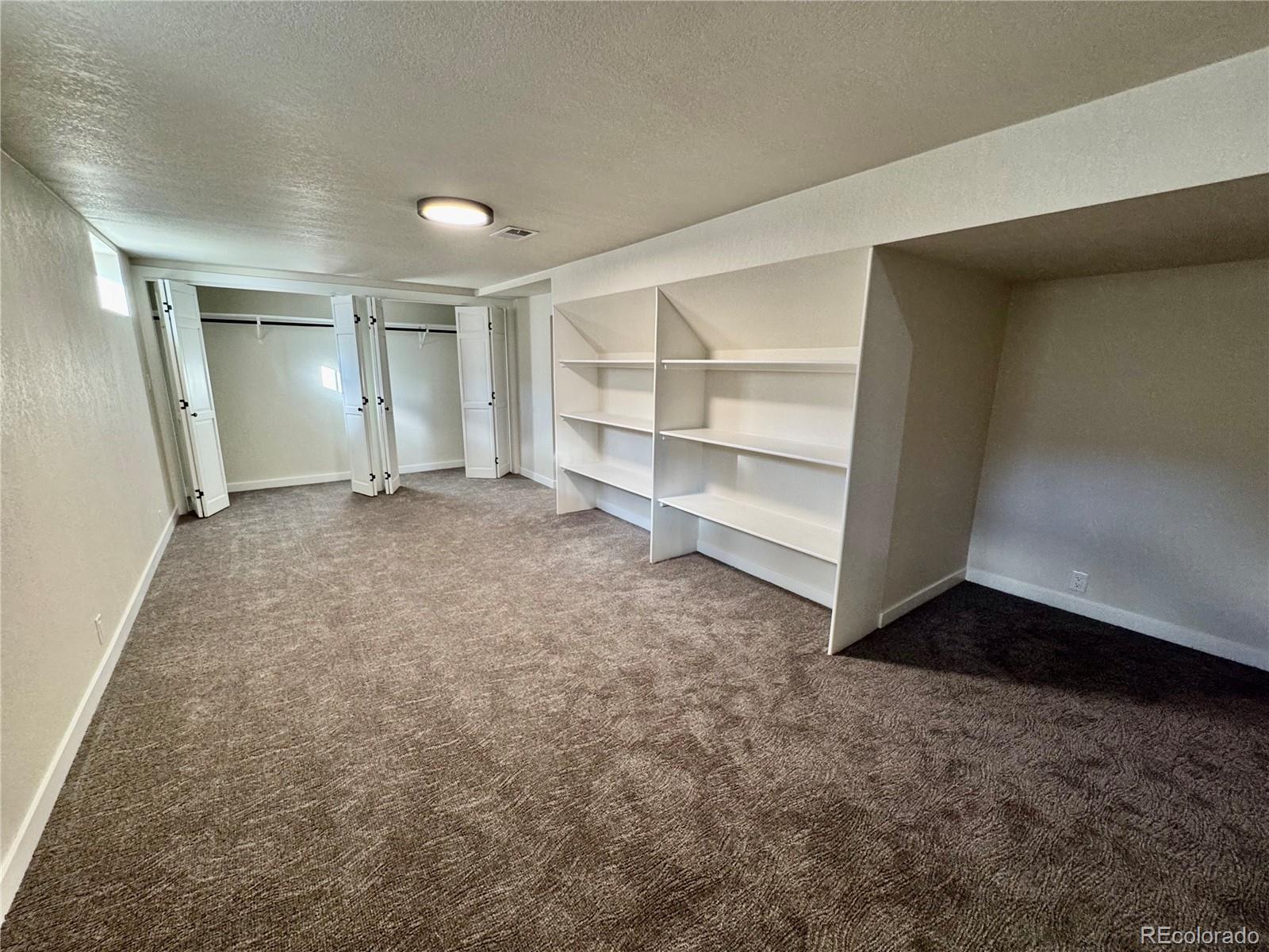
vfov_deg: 85.7
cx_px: 634
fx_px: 513
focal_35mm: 14
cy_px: 476
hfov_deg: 102.1
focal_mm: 2.22
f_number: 2.2
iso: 200
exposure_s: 1/60
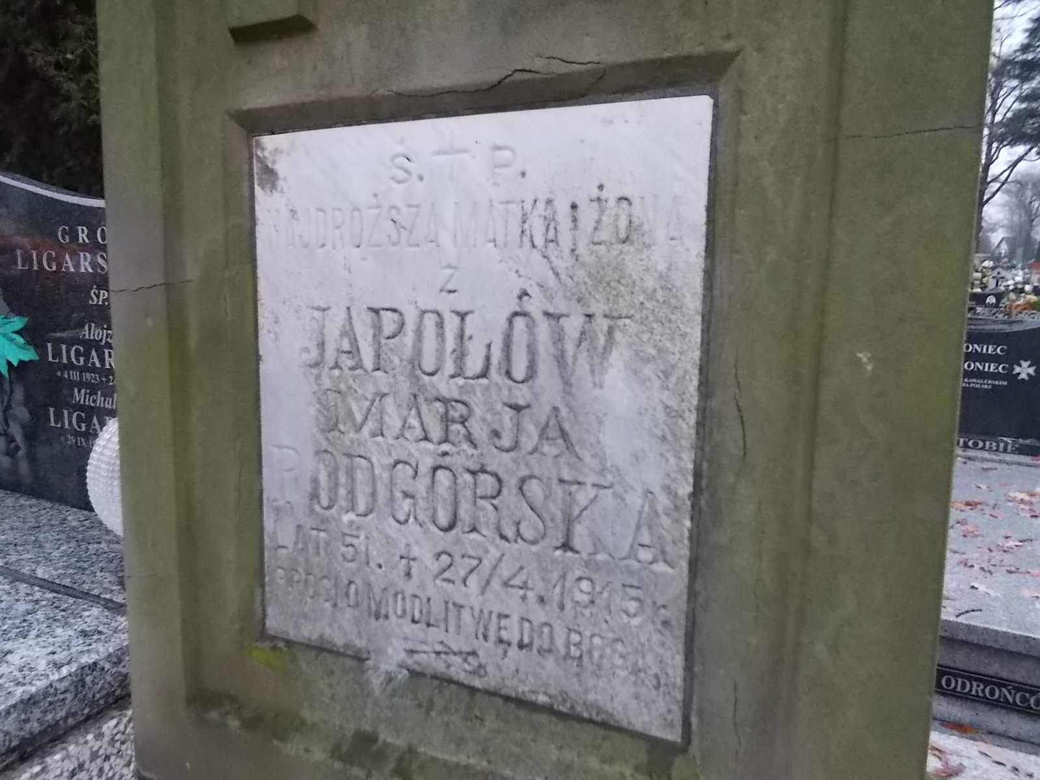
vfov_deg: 53.1
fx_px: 781
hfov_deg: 67.3
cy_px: 390
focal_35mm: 26
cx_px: 520
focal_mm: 4.6
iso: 400
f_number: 3.2
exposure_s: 1/60
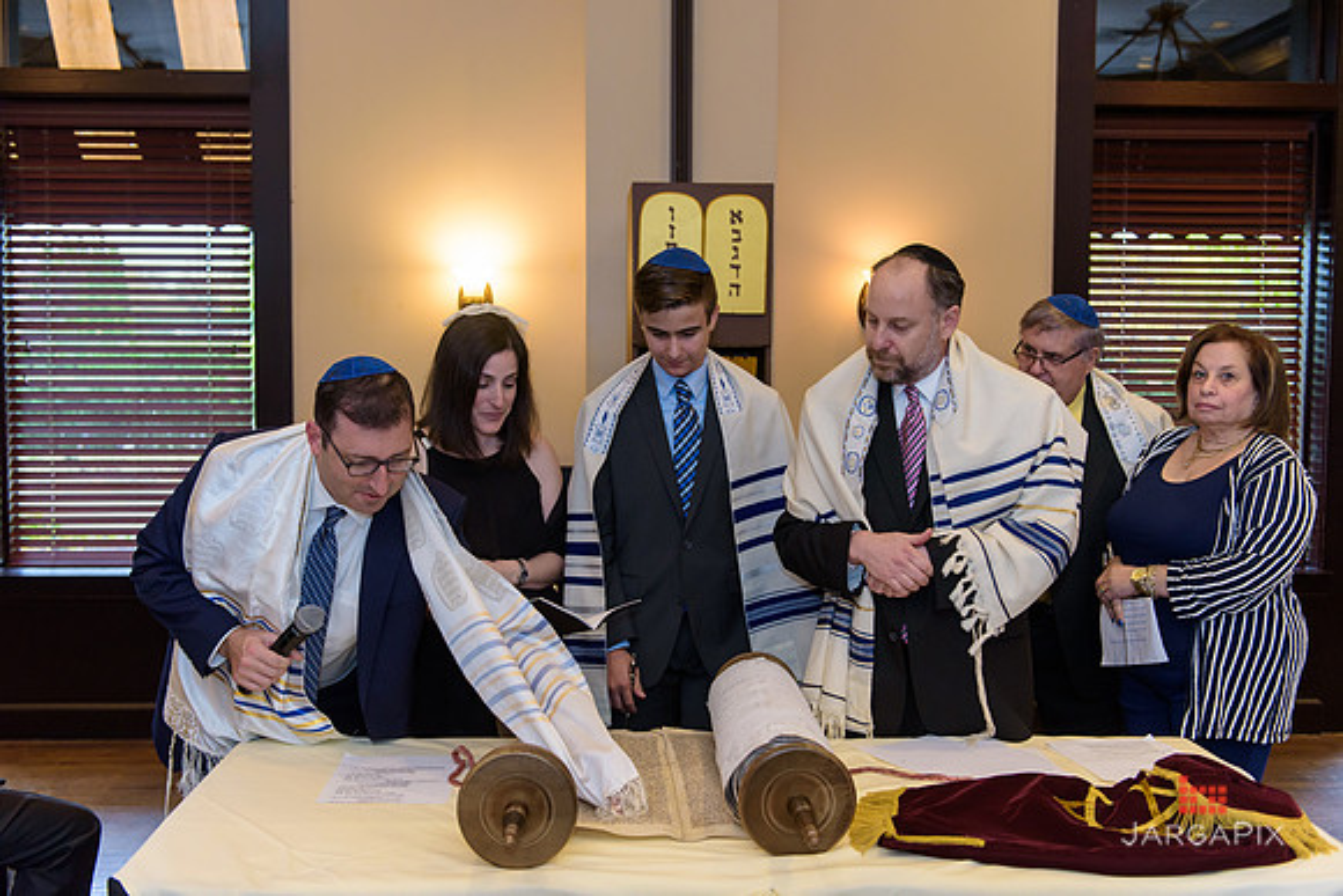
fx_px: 1418
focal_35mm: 38
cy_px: 448
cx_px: 672
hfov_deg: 50.7
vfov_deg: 35.1
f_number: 3.2
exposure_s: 1/125
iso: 1250
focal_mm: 38
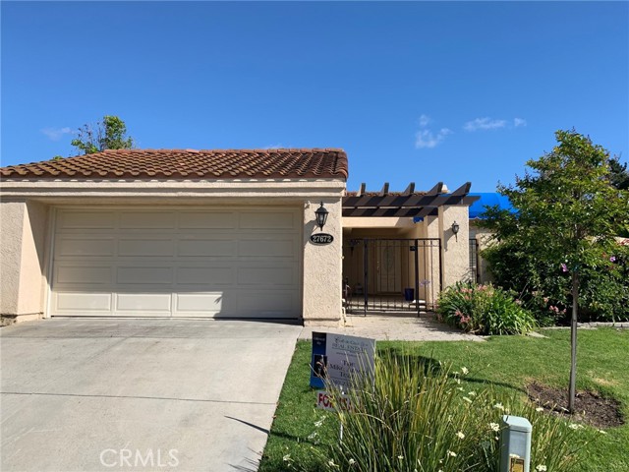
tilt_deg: +3.9
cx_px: 314
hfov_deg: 67.3
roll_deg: -0.3
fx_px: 472
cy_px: 236
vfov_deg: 53.1
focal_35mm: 26
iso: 25
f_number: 1.8
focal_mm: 4.25
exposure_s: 1/2481
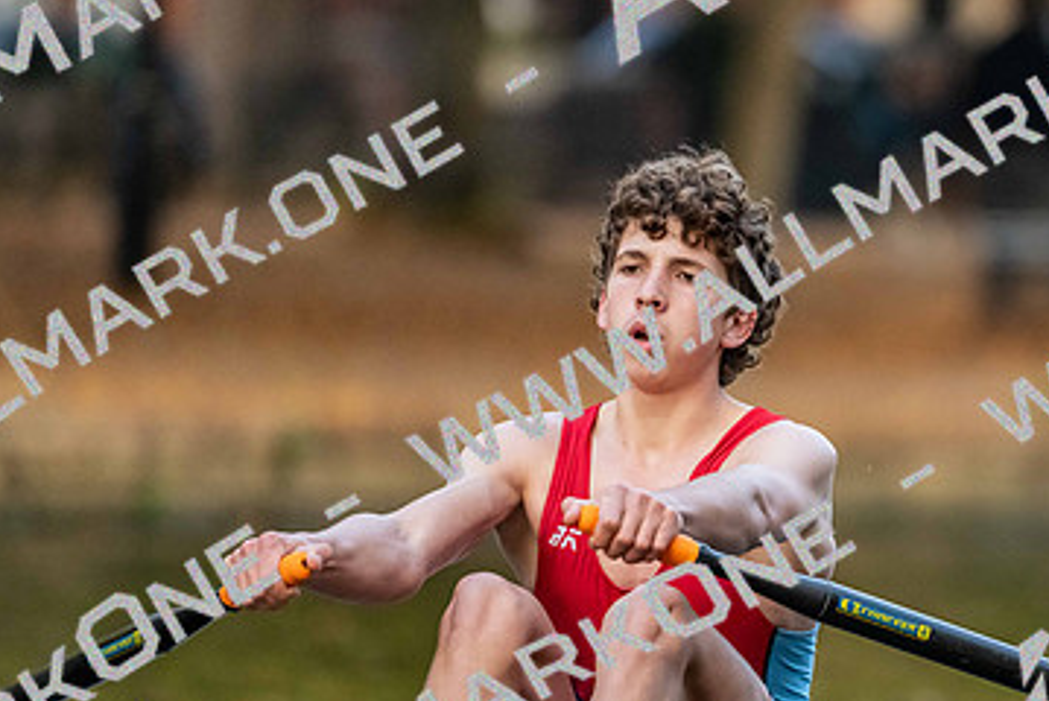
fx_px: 18838
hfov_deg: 3.2
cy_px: 492
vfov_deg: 2.1
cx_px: 768
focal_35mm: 646
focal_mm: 400
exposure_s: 1/2500
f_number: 4.5
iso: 5000
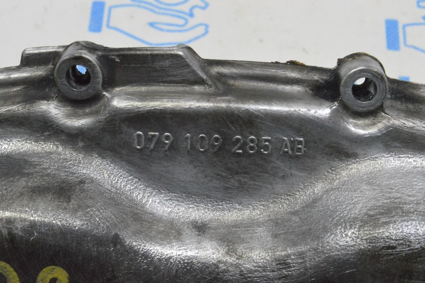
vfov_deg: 16.5
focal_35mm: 82
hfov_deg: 24.6
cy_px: 142
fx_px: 973
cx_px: 212
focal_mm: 55
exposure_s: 1/20
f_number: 20
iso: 6400
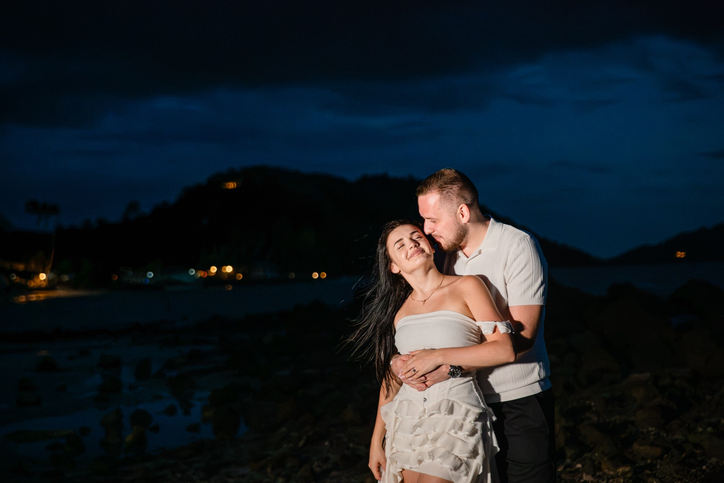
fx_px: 1017
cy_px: 242
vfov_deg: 26.7
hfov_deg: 39.2
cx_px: 362
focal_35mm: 51
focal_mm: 50
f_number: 2.2
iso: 6400
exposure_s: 1/320
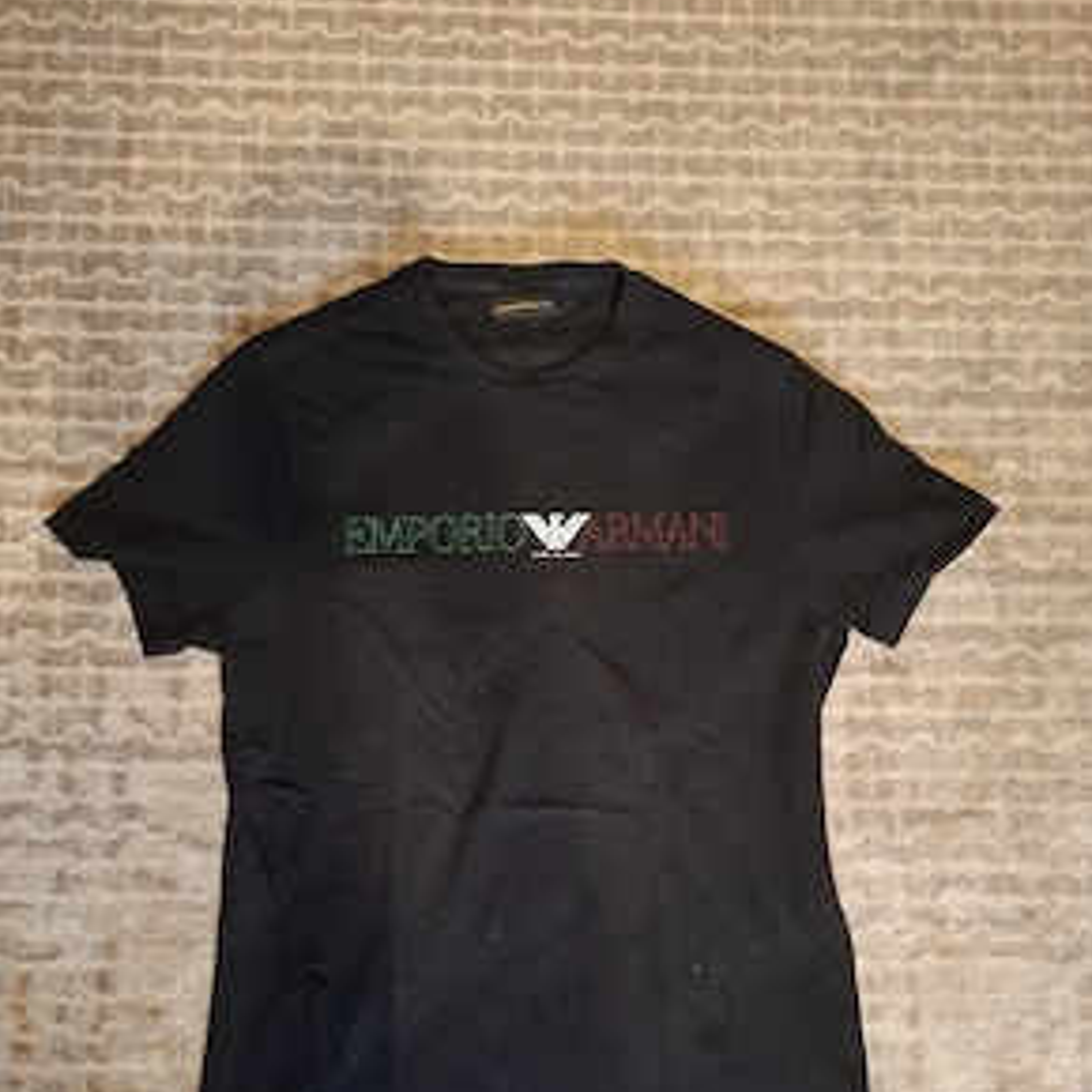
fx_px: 999
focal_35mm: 28
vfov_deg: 56.2
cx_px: 531
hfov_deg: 57.3
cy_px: 723
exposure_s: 1/25
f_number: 1.8
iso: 500
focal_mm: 5.54
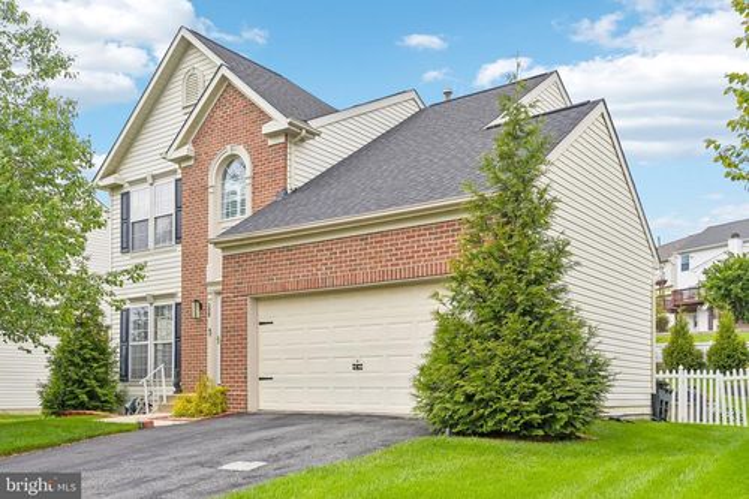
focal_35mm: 35
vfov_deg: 37.8
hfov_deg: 54.5
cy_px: 250
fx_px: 728
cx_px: 374
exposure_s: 1/1250
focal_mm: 35
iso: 400
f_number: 8
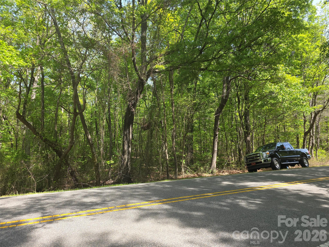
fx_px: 219
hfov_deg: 73.9
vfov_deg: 58.9
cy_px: 124
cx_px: 164
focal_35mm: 23
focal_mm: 6.3
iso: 25
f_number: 1.7
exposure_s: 1/359
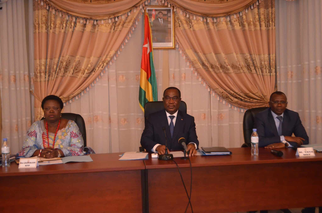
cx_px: 161
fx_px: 375
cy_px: 106
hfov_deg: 46.5
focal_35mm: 42
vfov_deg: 31.7
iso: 2500
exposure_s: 1/60
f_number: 4.5
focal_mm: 28
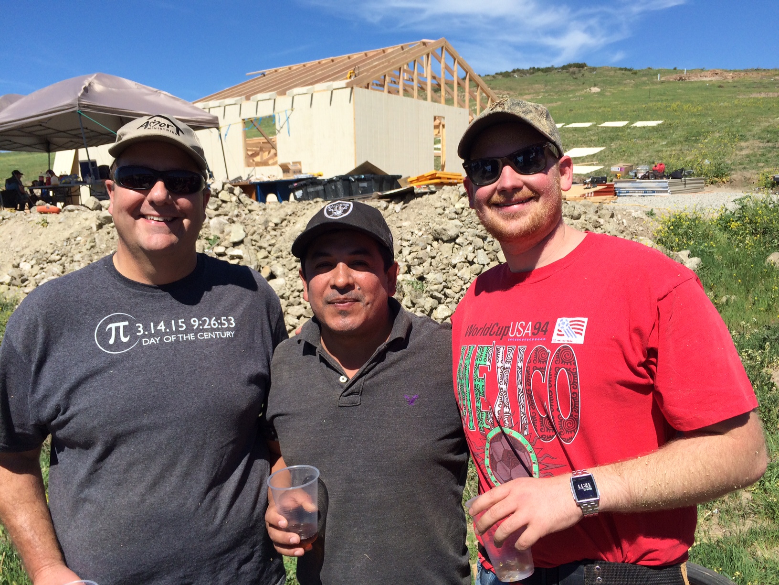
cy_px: 292
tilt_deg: -6.4
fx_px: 653
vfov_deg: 48.2
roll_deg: +1.4
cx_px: 390
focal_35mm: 29
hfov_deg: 61.7
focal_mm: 4.15
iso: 32
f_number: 2.2
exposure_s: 1/2415
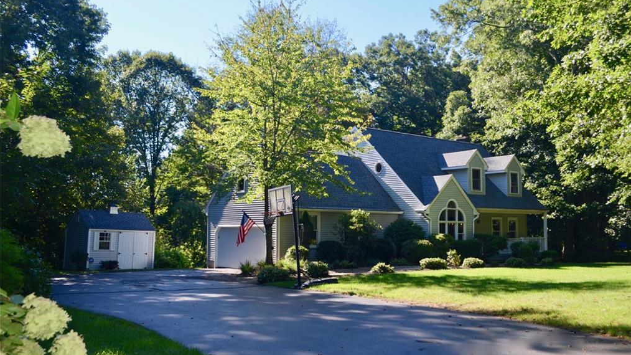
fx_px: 636
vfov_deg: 31.2
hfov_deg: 52.8
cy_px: 183
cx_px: 318
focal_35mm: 38
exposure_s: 1/200
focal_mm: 24
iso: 100
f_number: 6.3
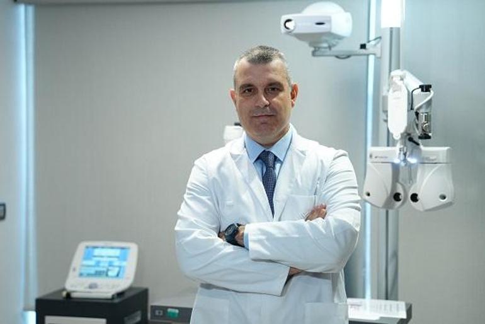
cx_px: 242
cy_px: 162
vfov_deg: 19.5
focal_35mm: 70
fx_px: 943
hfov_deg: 28.8
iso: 2000
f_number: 2.8
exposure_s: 1/400
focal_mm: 70
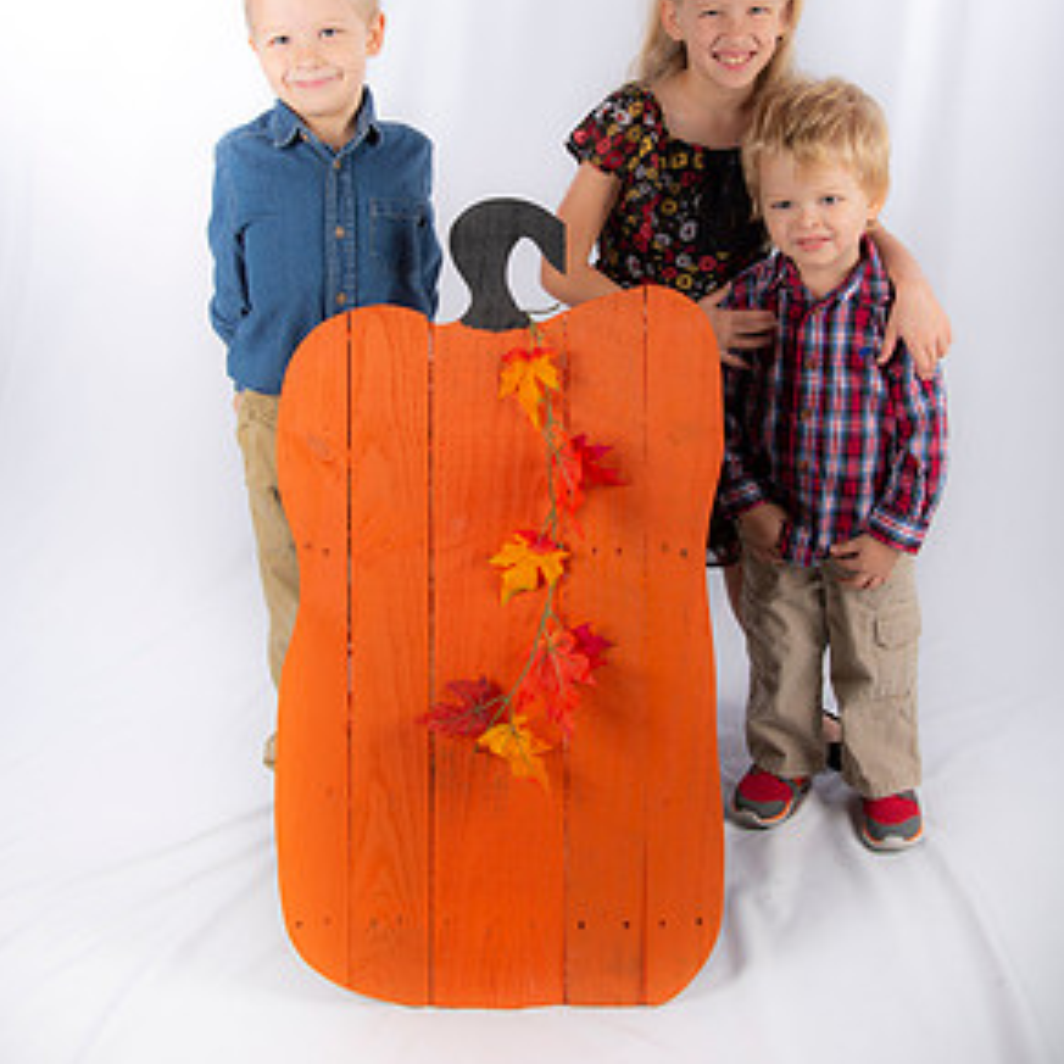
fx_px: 1600
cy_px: 318
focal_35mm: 46
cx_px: 532
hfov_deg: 36.8
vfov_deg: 36.2
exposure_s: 1/200
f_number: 5.6
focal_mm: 35
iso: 100
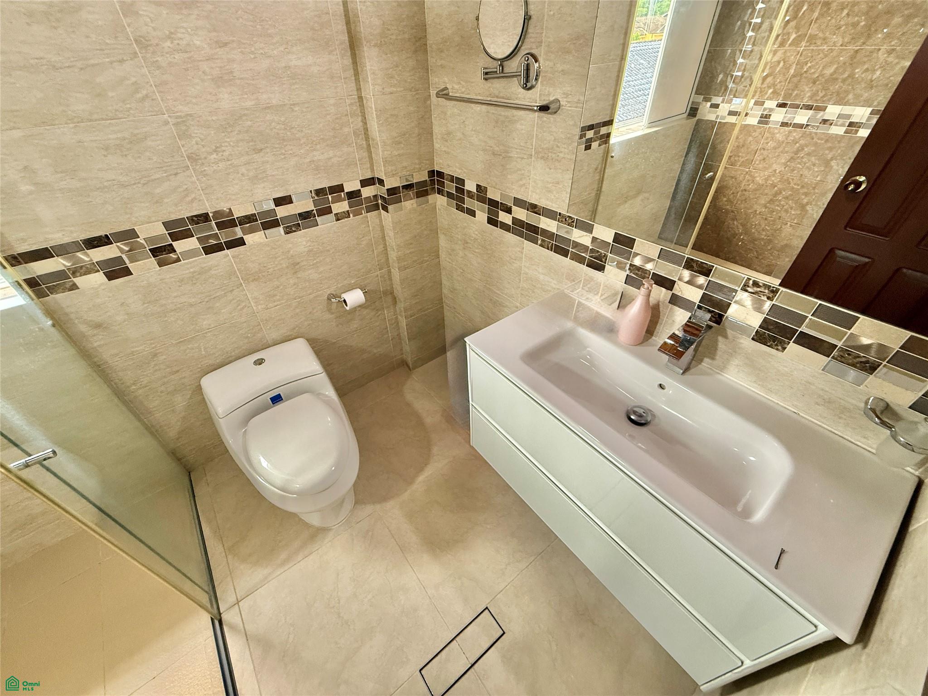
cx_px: 464
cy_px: 348
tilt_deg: -39.2
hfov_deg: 102.1
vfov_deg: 85.7
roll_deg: +1.8
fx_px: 375
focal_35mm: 14
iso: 320
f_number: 2.2
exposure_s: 1/95
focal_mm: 2.22
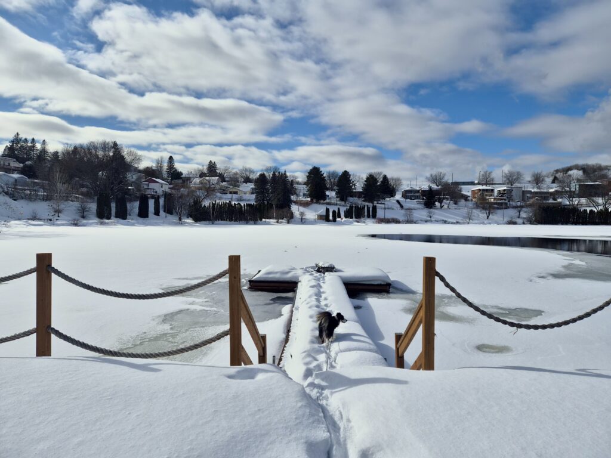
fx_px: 406
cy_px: 229
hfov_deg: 73.9
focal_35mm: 23
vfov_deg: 58.9
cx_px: 306
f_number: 1.8
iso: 32
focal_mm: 5.4
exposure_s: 1/7696
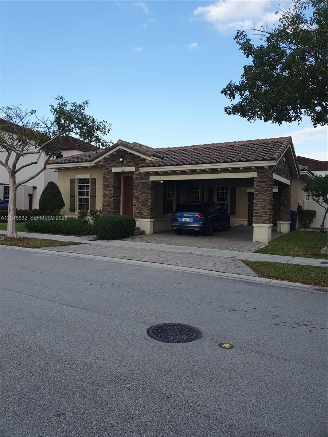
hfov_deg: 53.1
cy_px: 218
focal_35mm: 26
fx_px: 328
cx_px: 164
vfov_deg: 67.3
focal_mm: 4.32
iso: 50
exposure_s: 1/674
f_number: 2.4
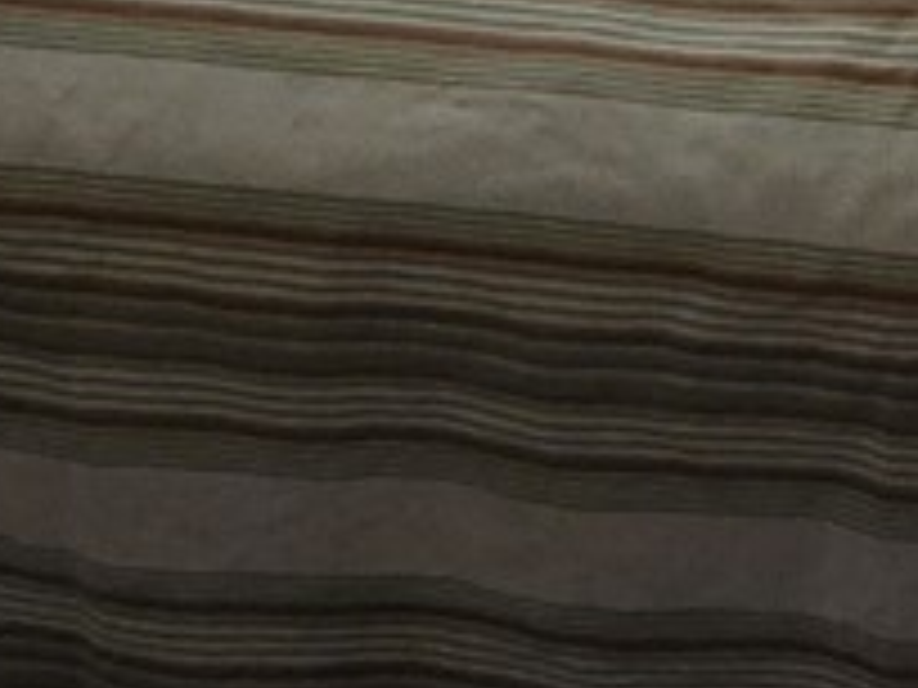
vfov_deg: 11.6
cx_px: 1228
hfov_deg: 17.9
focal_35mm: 102
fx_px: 2705
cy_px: -1012
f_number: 1.9
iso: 1000
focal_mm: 2.2
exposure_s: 1/60
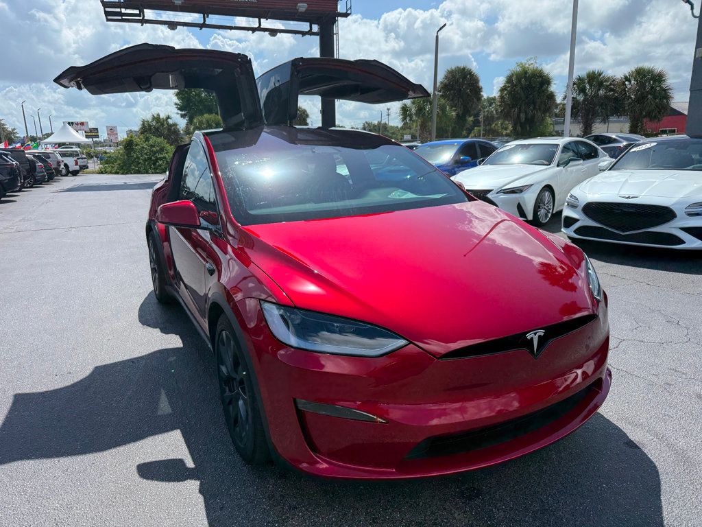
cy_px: 264
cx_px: 351
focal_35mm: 24
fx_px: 487
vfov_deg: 56.8
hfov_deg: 71.6
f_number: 1.78
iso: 100
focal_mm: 6.76
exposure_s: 1/6173
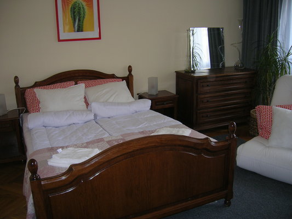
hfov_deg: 53.9
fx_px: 287
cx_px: 146
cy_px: 110
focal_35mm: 34
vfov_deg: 41.8
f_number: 2.9
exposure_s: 1/60.1
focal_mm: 5.7
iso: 50
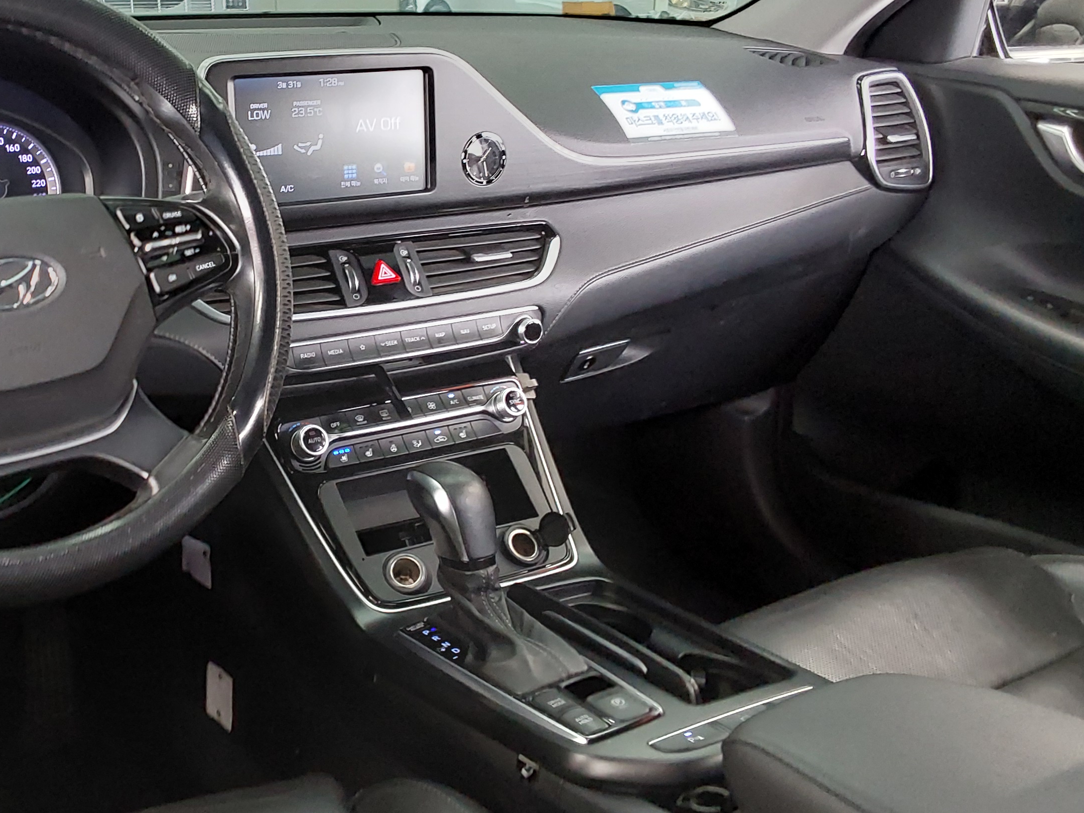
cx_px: 281
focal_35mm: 42
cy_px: 315
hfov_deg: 43.5
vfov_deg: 34.2
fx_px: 1315
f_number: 1.9
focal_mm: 2.91
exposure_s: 1/60
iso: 250
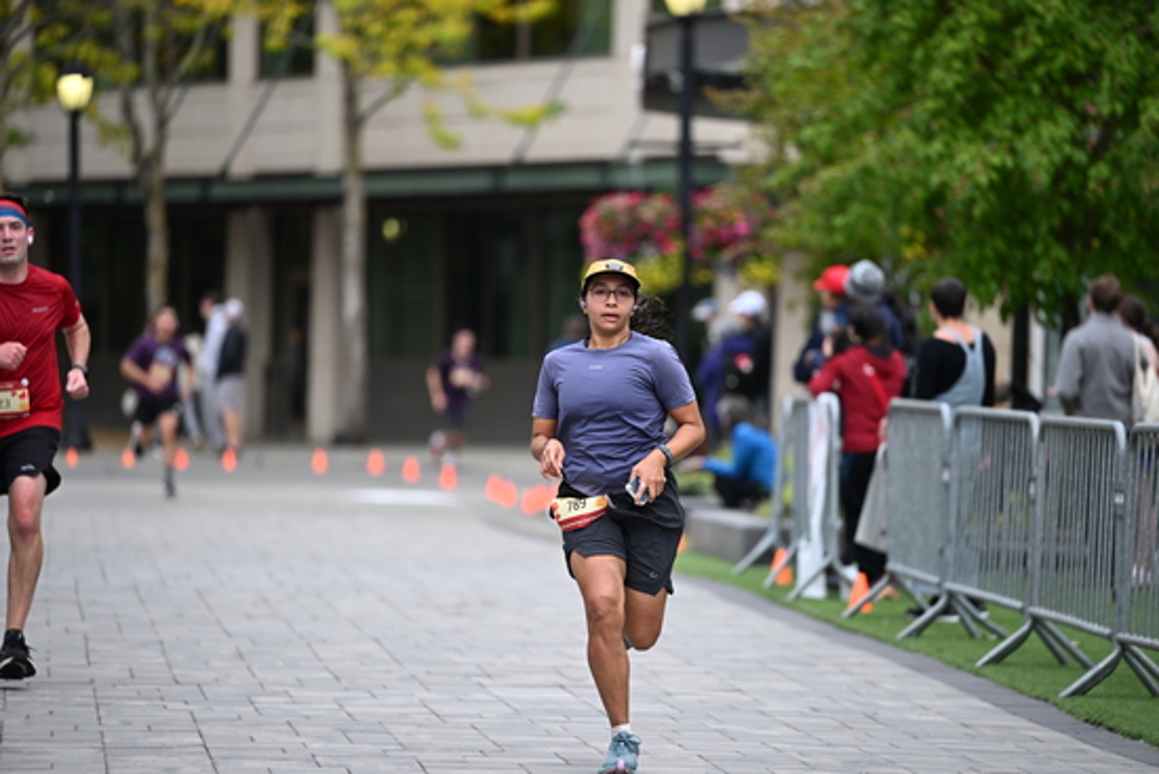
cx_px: 580
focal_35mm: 200
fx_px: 6440
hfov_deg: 10.3
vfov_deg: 6.9
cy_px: 387
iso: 640
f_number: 2.8
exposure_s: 1/2000
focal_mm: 200
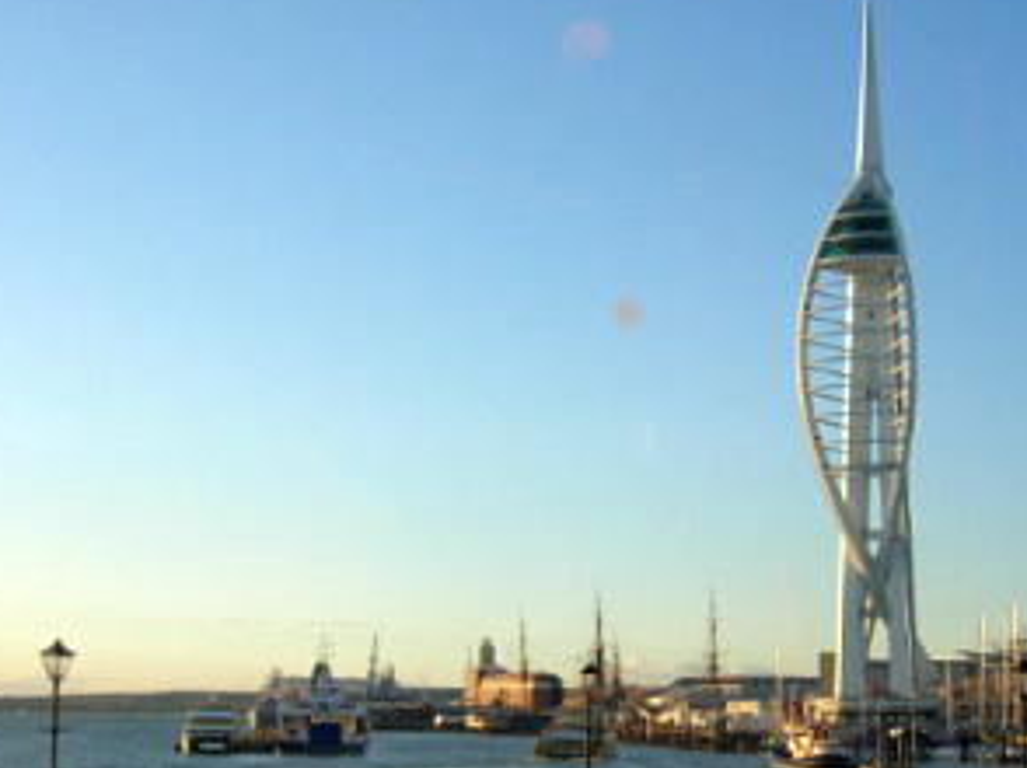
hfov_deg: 39.1
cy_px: 463
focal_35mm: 48
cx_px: 700
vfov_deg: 30.1
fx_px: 1423
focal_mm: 5.7
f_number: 4.9
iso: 50
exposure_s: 1/130
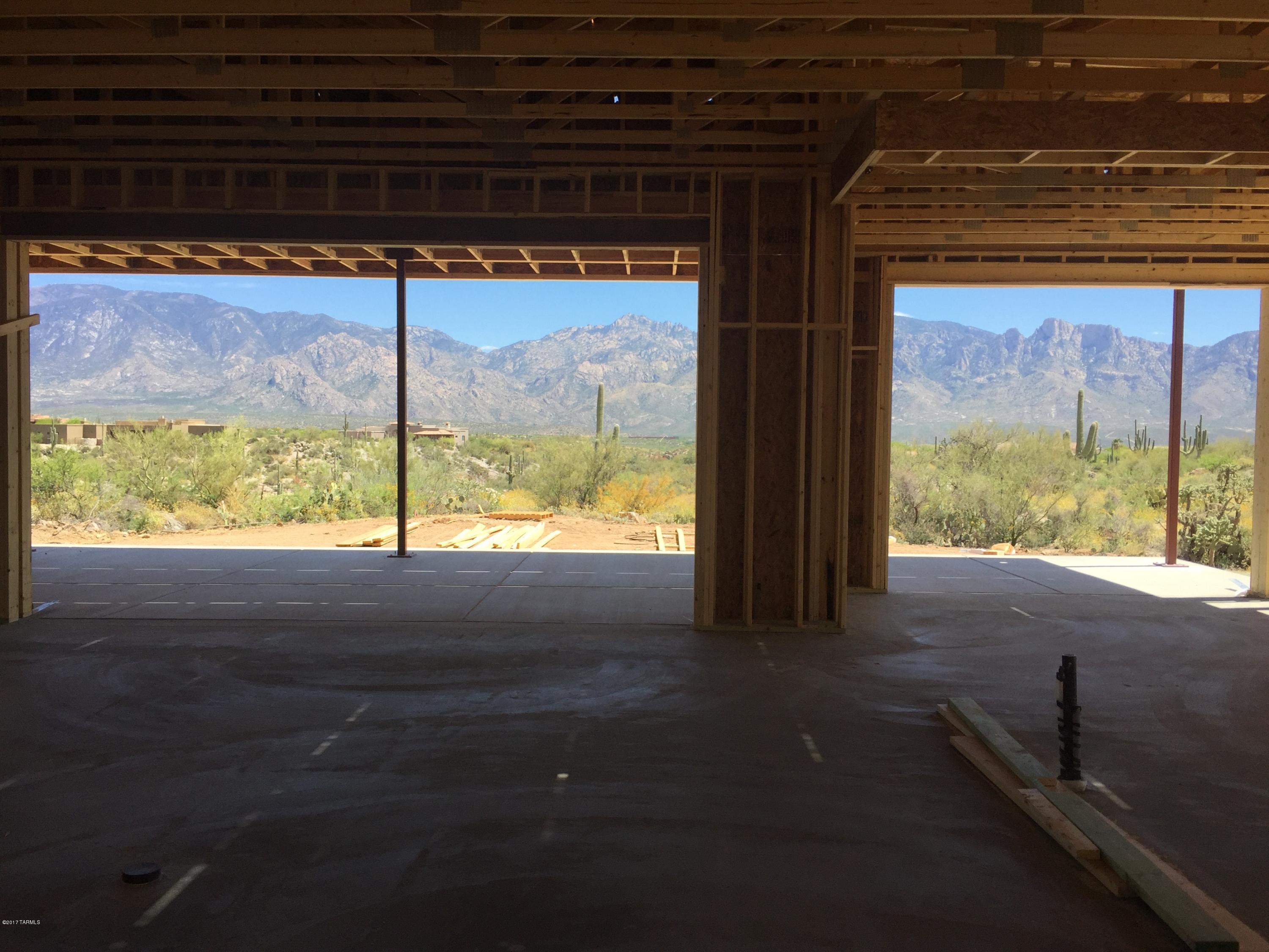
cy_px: 476
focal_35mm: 29
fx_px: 1063
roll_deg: -0.1
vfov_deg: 48.2
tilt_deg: -3.5
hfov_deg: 61.7
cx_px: 634
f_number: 2.2
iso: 32
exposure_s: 1/1163
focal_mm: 4.15
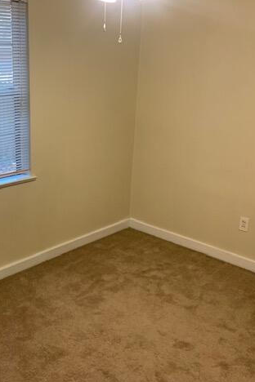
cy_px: 189
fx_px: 393
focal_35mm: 37
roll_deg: -1.0
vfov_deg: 51.9
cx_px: 49
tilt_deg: -14.8
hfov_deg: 34.8
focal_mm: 4.25
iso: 125
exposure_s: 1/60
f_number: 1.8
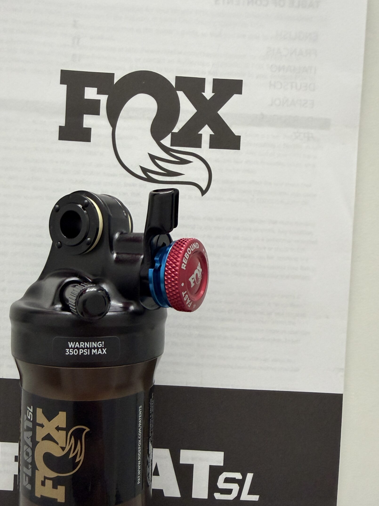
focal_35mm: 31
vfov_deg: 58.2
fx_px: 453
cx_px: 166
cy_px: 279
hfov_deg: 45.3
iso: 320
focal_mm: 2.22
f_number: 2.2
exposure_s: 1/95
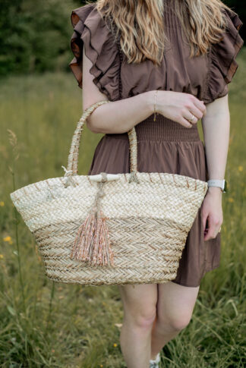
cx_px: 123
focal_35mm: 50
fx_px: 512
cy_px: 184
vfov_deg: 39.6
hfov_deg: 27.0
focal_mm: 50
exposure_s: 1/800
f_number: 2.5
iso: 400
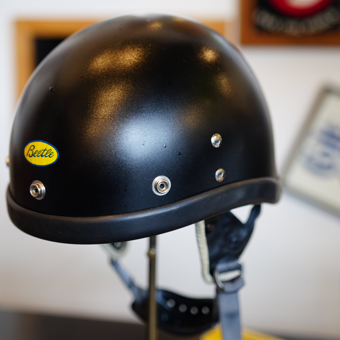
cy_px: 170
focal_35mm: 51
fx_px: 567
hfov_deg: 33.4
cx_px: 155
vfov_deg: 33.4
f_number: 2.2
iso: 200
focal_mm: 40
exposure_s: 1/40
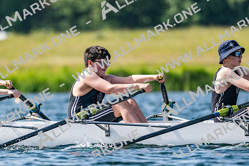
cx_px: 124
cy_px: 83
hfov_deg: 3.4
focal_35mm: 600
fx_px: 4147
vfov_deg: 2.3
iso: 250
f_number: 4.5
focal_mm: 400
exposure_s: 1/2500
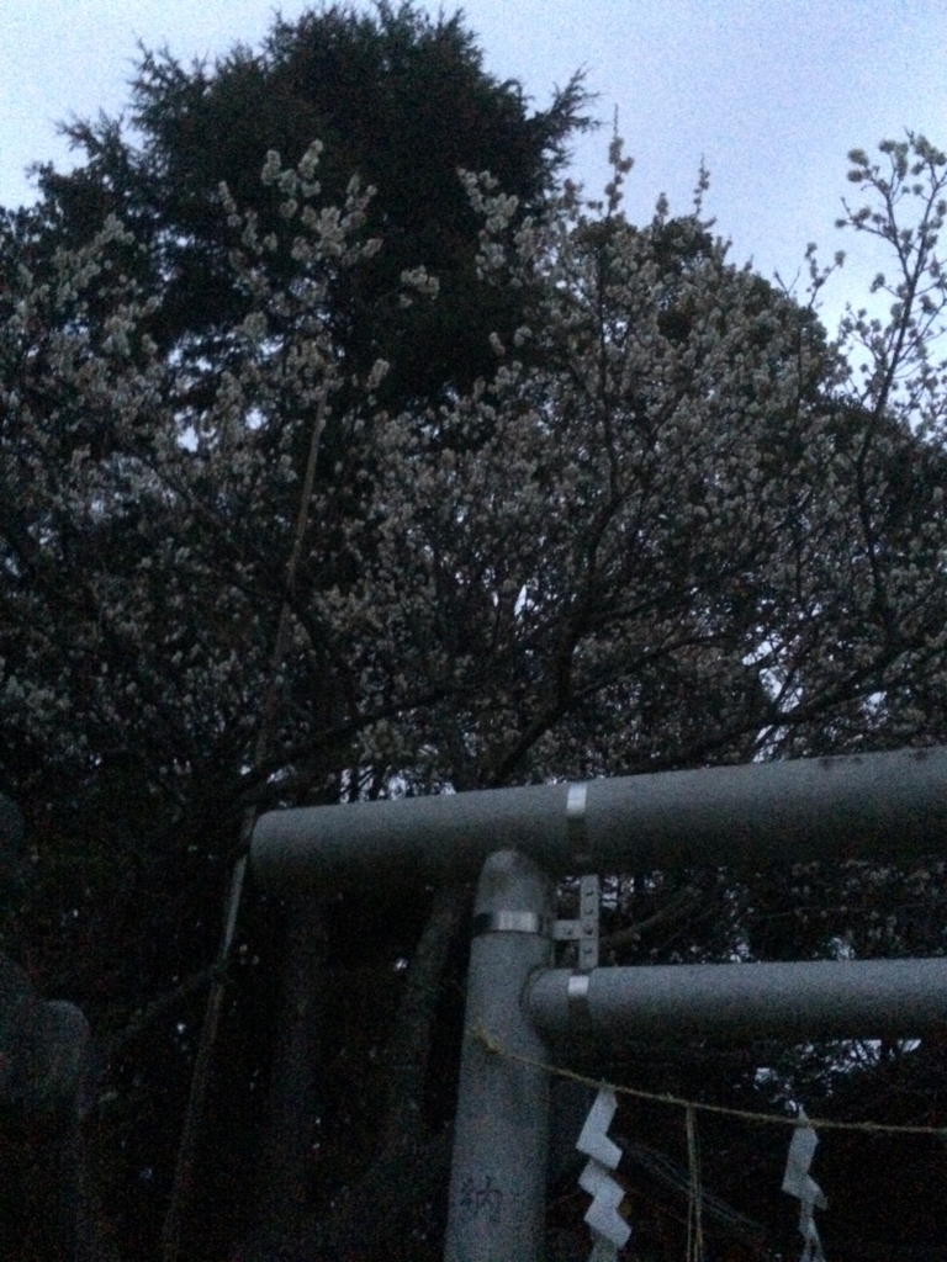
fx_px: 1058
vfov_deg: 61.7
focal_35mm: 29
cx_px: 474
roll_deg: -3.4
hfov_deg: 48.2
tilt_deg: +30.4
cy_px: 631
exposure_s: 1/15
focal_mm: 4.15
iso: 1600
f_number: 2.2
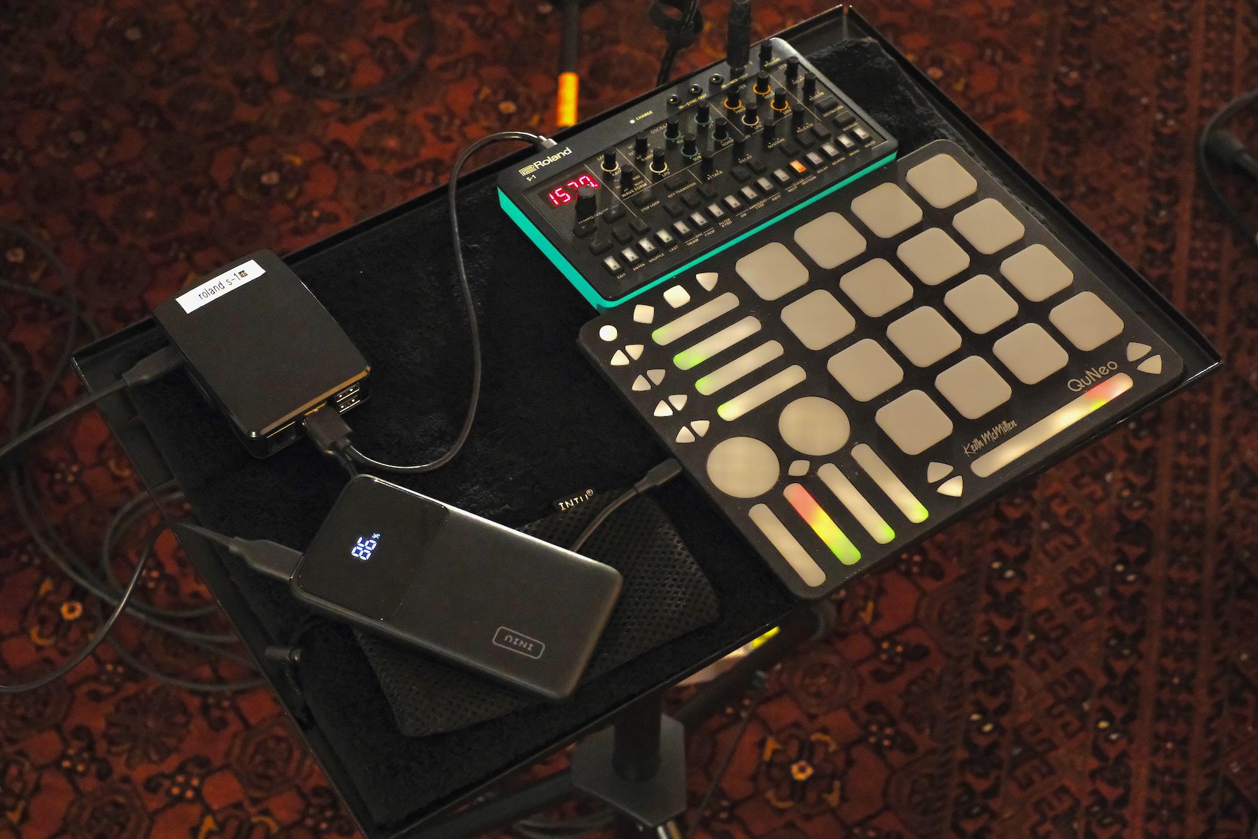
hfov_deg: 37.5
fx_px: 1852
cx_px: 629
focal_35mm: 53
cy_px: 420
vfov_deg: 25.5
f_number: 5.6
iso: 12800
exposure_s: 1/58
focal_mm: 35
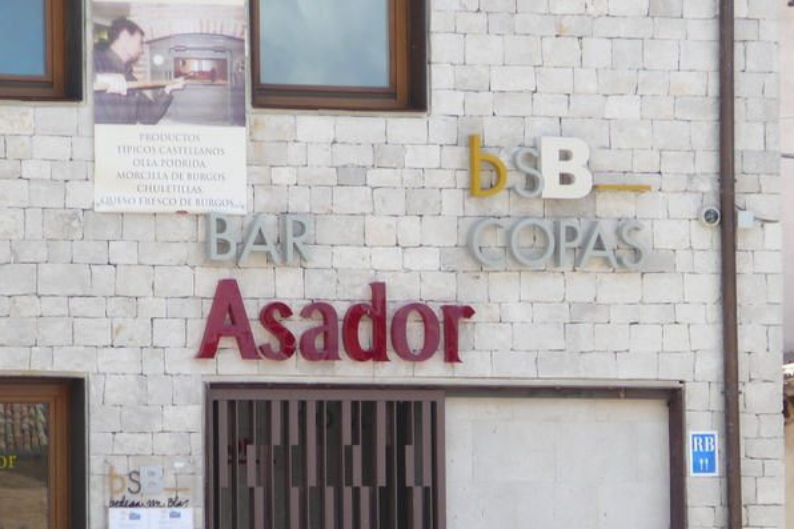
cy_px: 297
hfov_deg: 7.7
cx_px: 398
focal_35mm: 267
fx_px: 5887
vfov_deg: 5.1
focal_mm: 30.3
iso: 80
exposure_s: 1/320
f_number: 4.1
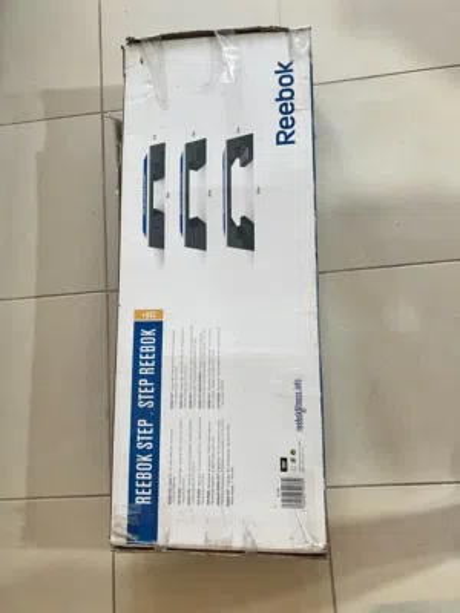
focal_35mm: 26
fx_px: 461
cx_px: 230
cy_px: 306
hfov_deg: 53.1
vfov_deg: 67.3
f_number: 1.5
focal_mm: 5.7
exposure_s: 1/60
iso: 250
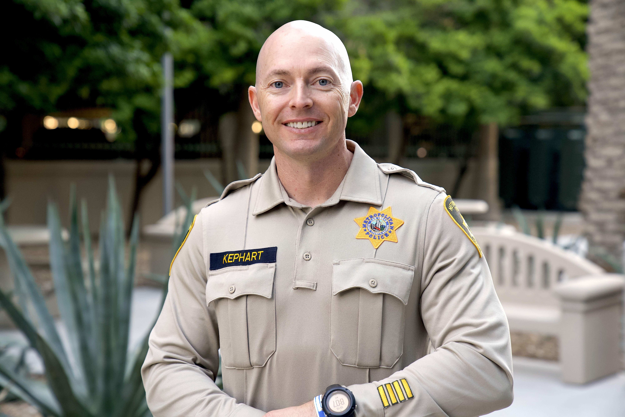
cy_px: 208
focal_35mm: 70
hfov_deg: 28.8
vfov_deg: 19.5
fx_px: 1215
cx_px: 312
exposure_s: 1/160
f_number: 4
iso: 1000
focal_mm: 70
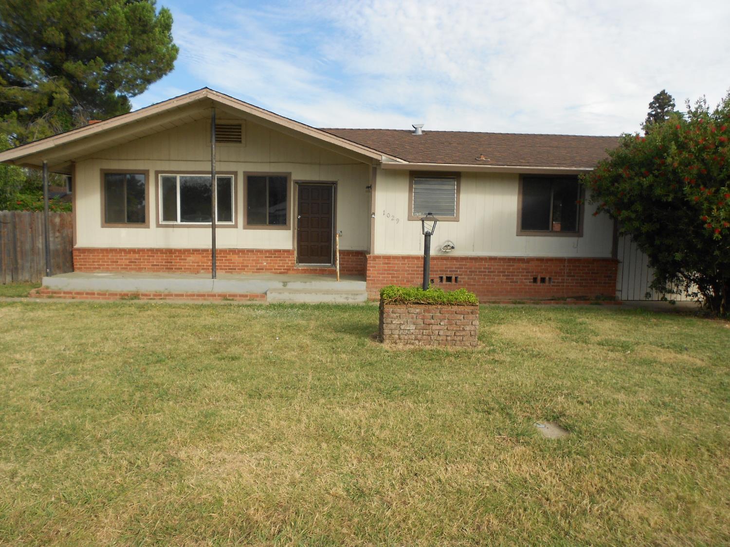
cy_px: 274
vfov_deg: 53.1
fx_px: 548
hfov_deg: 67.3
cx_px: 365
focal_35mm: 26
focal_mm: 4.6
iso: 80
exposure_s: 1/640
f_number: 3.2
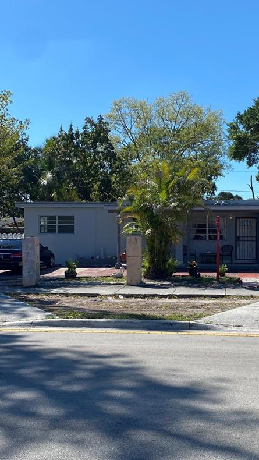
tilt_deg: -0.9
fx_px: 524
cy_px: 237
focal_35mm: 43
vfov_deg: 47.3
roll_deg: +0.6
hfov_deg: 27.5
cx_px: 180
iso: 32
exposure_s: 1/2890
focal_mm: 4.25
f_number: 1.8
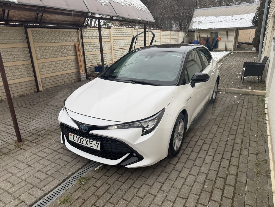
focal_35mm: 24
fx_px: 191
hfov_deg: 71.6
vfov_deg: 56.8
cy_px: 104
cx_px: 138
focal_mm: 6.76
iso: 80
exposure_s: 1/604
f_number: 1.78
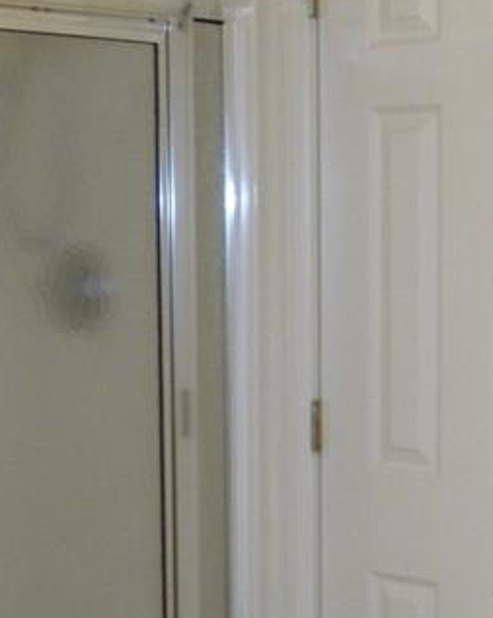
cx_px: 187
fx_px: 1553
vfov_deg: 22.1
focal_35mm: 85
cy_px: 521
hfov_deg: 18.0
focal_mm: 6
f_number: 2.8
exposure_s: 1/60
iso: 200
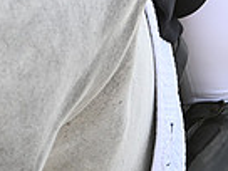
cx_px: 180
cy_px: -312
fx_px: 9175
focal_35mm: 1393
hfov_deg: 1.4
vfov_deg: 1.1
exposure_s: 1/1250
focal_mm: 340
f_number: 4.5
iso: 560
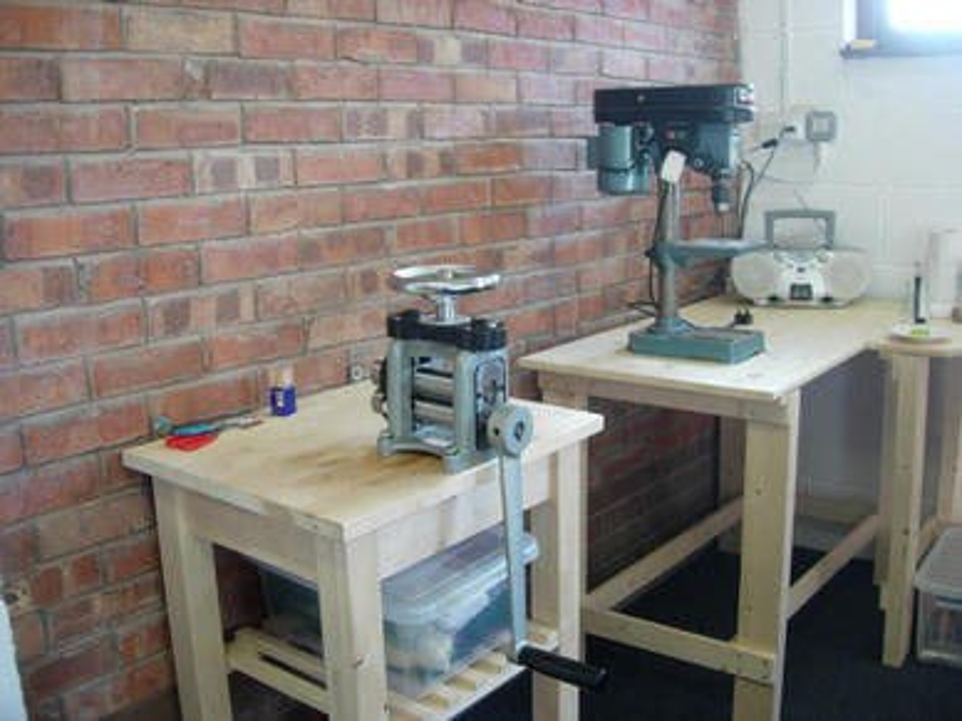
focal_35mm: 38
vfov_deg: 37.7
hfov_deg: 49.0
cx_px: 481
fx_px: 1056
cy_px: 360
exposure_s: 1/33.9
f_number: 2.8
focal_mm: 7.8
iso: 64
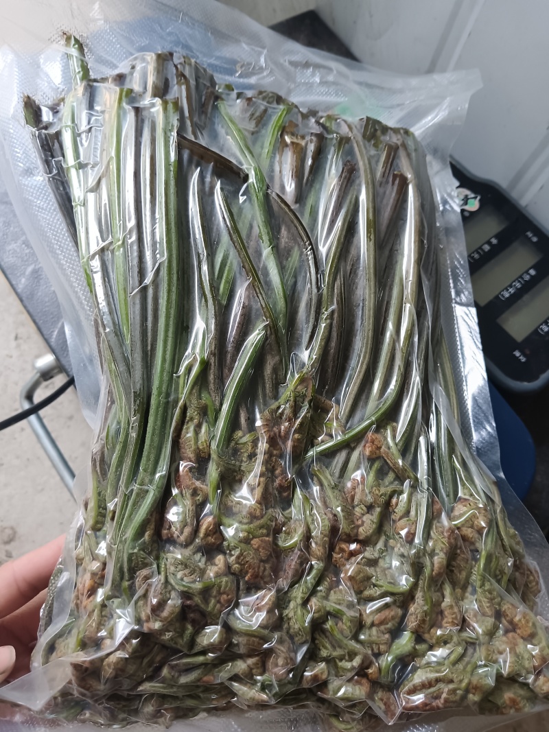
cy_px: 366
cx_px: 274
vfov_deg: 65.3
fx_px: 571
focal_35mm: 27
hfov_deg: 51.3
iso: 1110
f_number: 1.8
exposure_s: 1/100
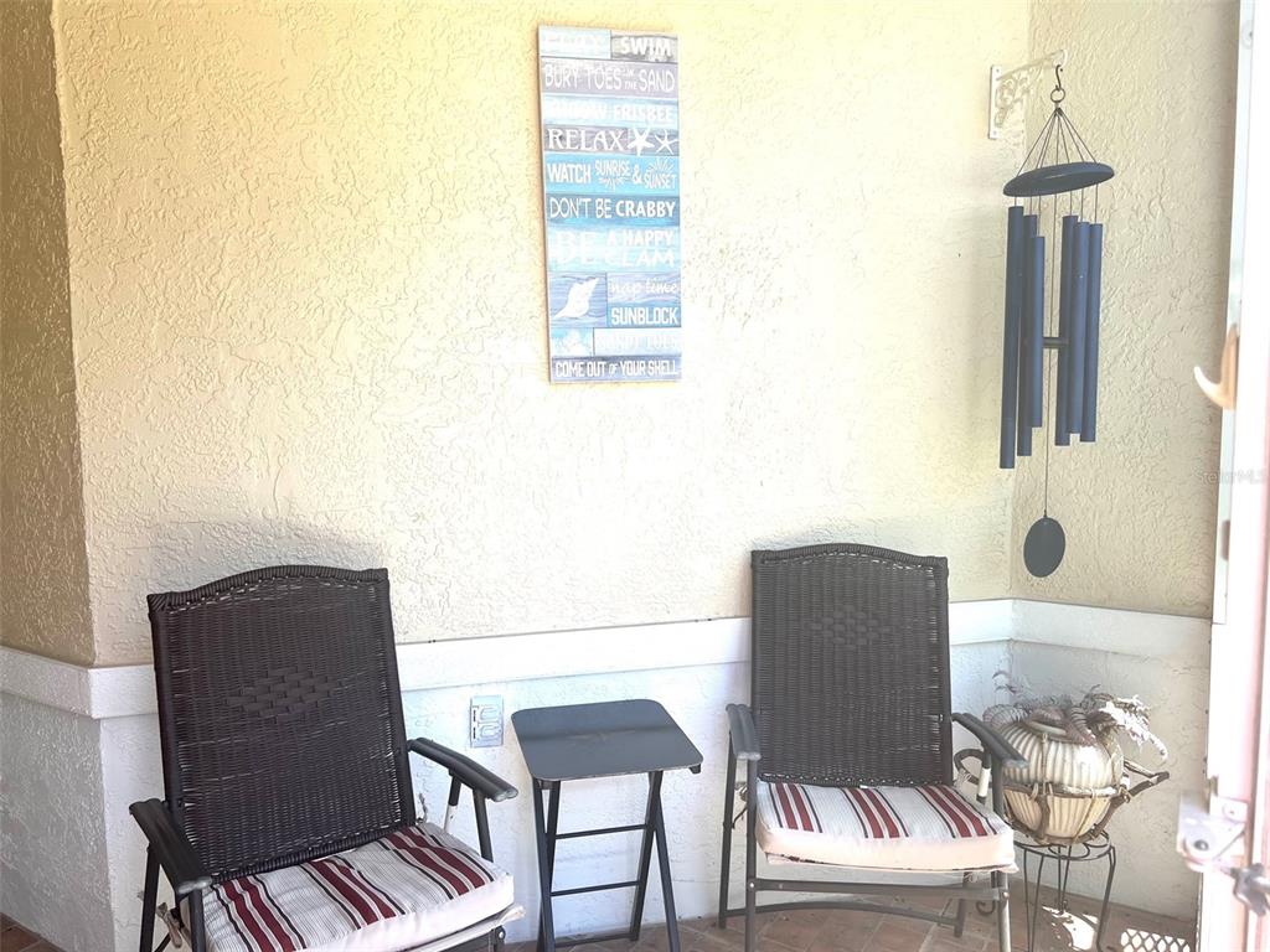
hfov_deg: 67.3
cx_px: 635
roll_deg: +1.1
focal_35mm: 26
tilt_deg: -6.0
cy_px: 476
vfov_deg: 53.1
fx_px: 954
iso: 50
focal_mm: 5.7
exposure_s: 1/526
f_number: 1.5
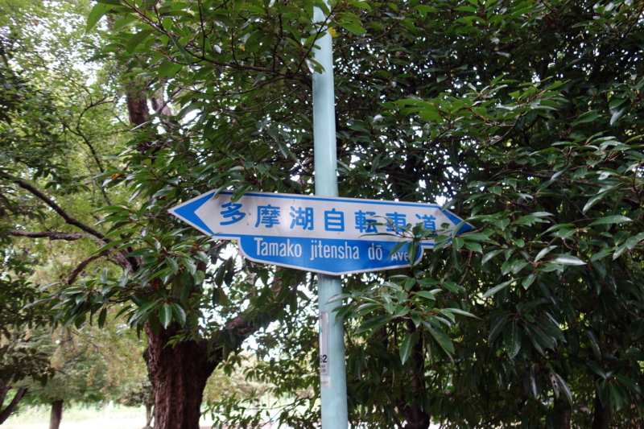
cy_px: 214
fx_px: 501
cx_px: 322
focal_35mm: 28
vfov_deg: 46.4
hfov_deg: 65.5
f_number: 1.8
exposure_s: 1/200
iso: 320
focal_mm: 10.4
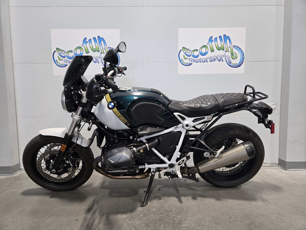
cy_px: 115
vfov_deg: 58.9
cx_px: 153
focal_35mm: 23
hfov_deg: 73.9
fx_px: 203
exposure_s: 1/120
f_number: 1.8
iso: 250
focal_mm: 5.4
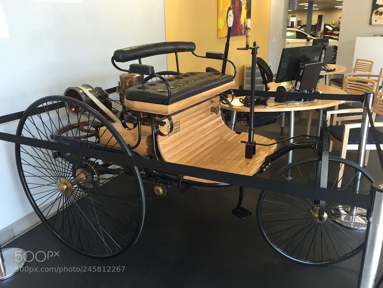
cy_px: 144
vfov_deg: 48.2
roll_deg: +0.6
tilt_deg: -20.5
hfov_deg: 61.7
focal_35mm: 29
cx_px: 192
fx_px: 321
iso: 64
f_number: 2.2
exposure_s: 1/30
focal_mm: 4.15
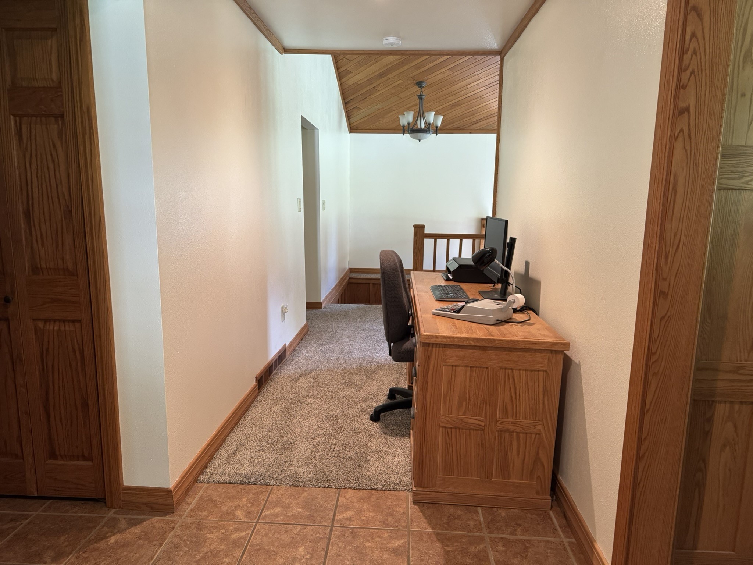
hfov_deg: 71.6
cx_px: 376
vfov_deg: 56.8
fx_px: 522
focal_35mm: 24
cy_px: 282
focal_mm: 6.76
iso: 400
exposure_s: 1/60
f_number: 1.78
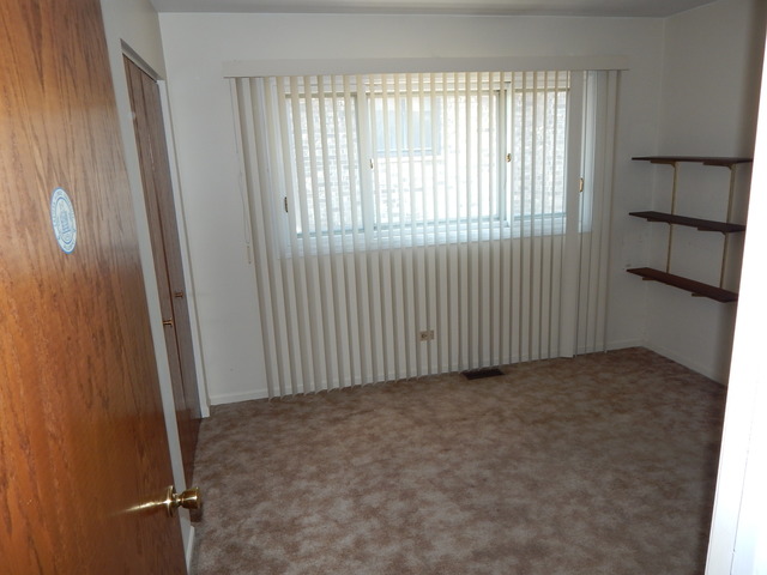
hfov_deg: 69.4
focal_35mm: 25
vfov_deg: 54.9
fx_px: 554
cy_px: 288
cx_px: 384
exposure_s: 1/50
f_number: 3.1
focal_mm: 4.5
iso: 125
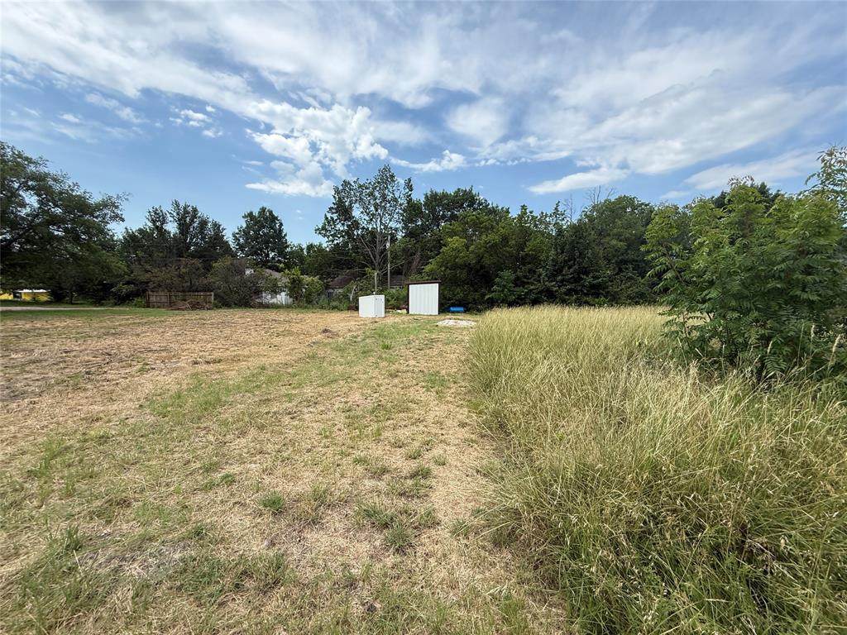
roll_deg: -1.7
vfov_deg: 85.7
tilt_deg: -2.9
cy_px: 318
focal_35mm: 14
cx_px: 424
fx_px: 343
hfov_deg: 102.1
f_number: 2.2
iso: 50
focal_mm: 2.22
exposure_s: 1/1145
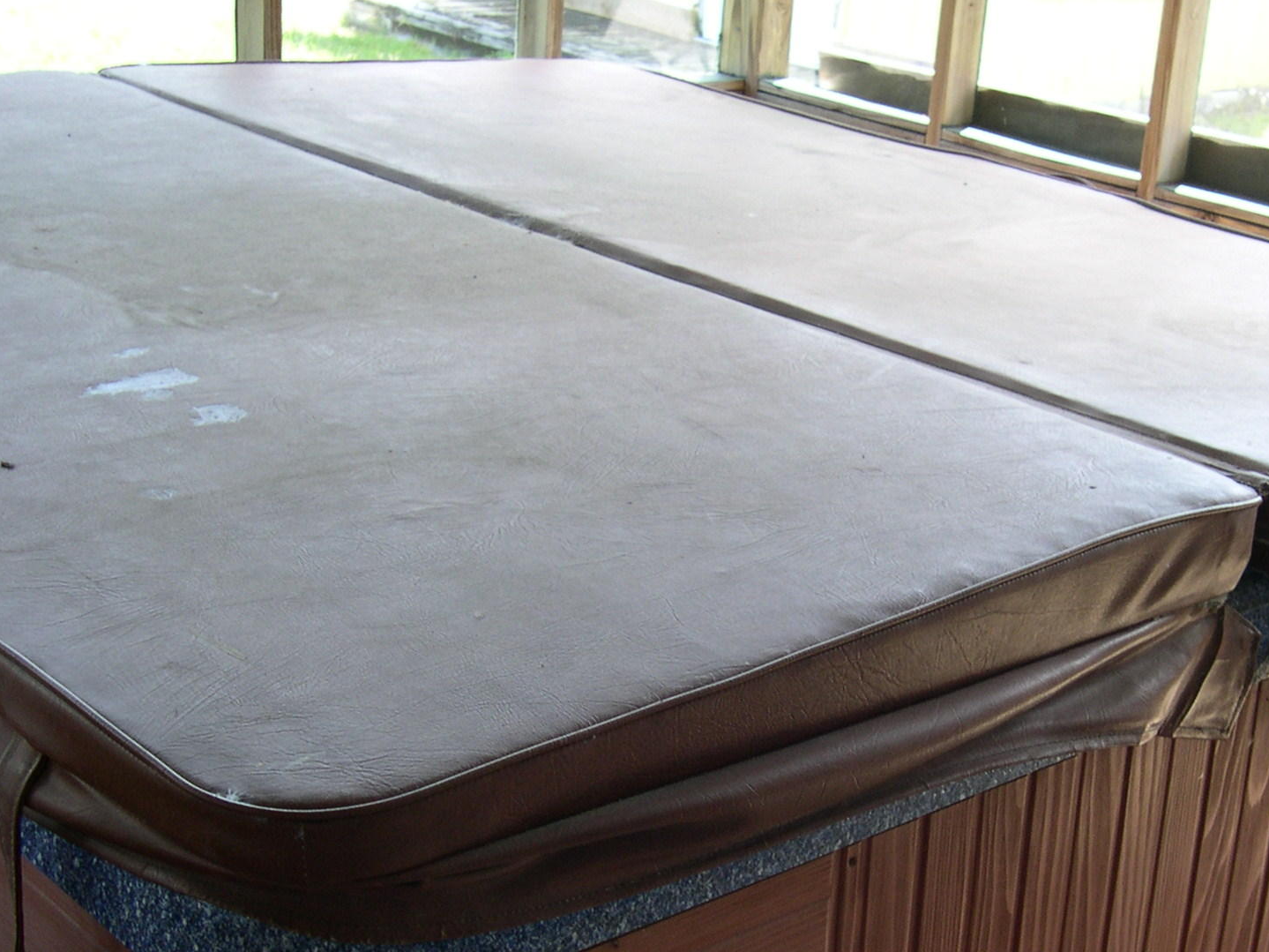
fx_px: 2199
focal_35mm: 60
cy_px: 673
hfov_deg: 32.1
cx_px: 787
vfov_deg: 24.2
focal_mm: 8
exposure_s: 1/42.7
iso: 100
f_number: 2.8
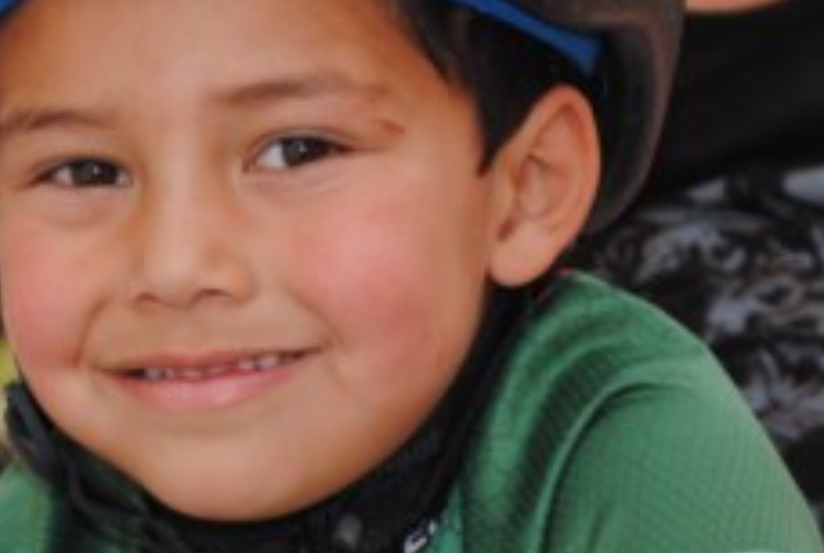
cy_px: 365
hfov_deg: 12.8
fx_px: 3669
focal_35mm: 160
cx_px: 289
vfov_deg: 8.6
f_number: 5
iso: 100
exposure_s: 1/160
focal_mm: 38
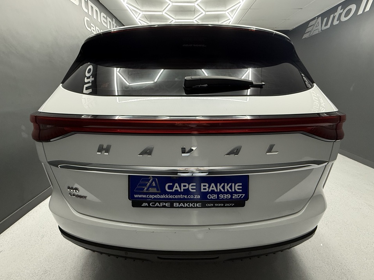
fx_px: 162
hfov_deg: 98.2
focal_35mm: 15
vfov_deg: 81.7
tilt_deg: -16.8
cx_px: 188
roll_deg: +0.8
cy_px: 137
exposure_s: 1/100
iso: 320
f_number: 2.2
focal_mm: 2.22
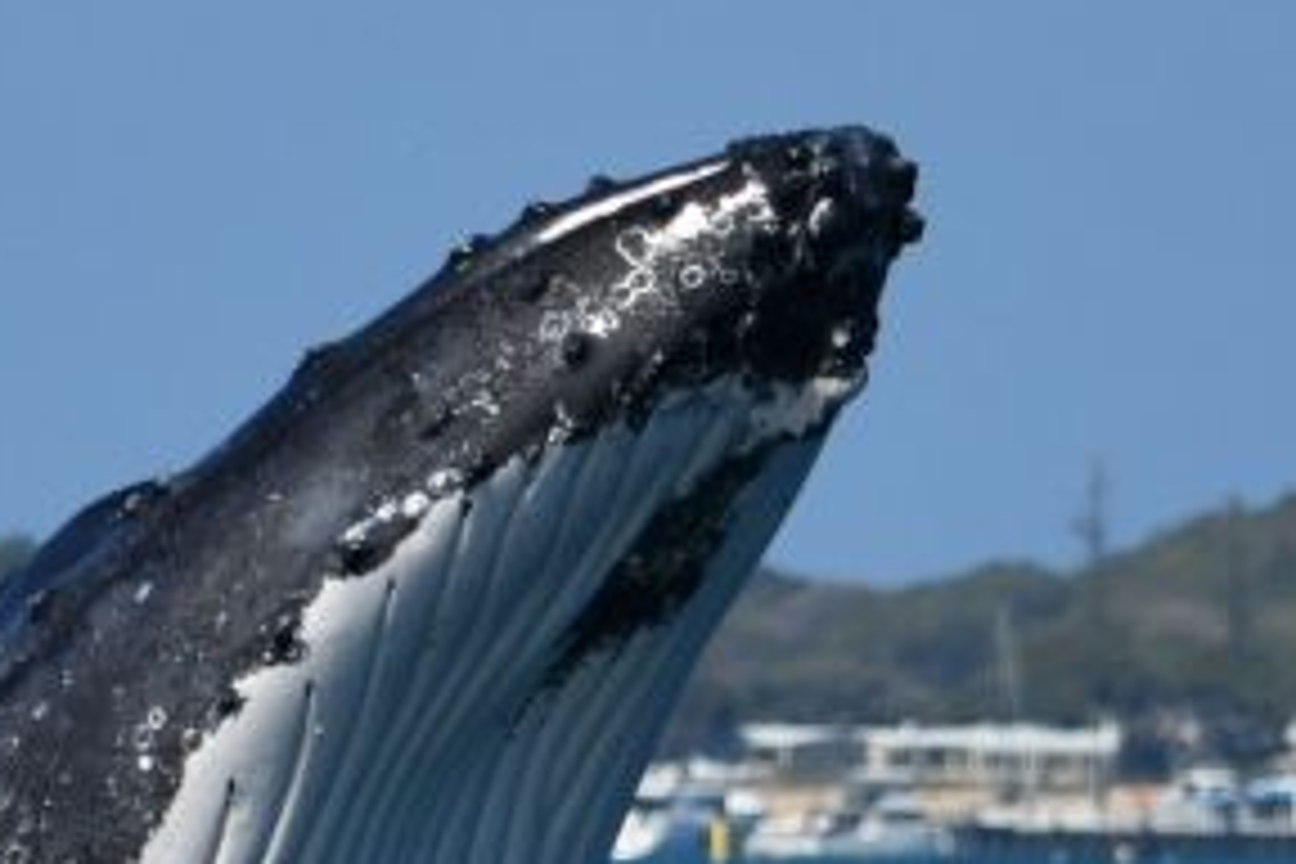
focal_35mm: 890
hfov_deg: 2.3
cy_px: 1141
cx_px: 76
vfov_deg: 1.5
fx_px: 32037
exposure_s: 1/8000
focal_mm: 320
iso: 720
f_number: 5.6
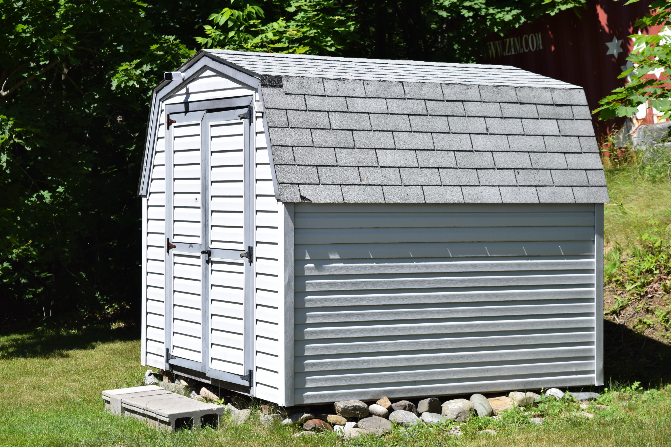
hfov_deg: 24.6
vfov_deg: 16.6
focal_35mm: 82
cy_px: 224
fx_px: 1538
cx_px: 336
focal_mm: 55
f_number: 10
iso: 200
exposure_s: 1/400
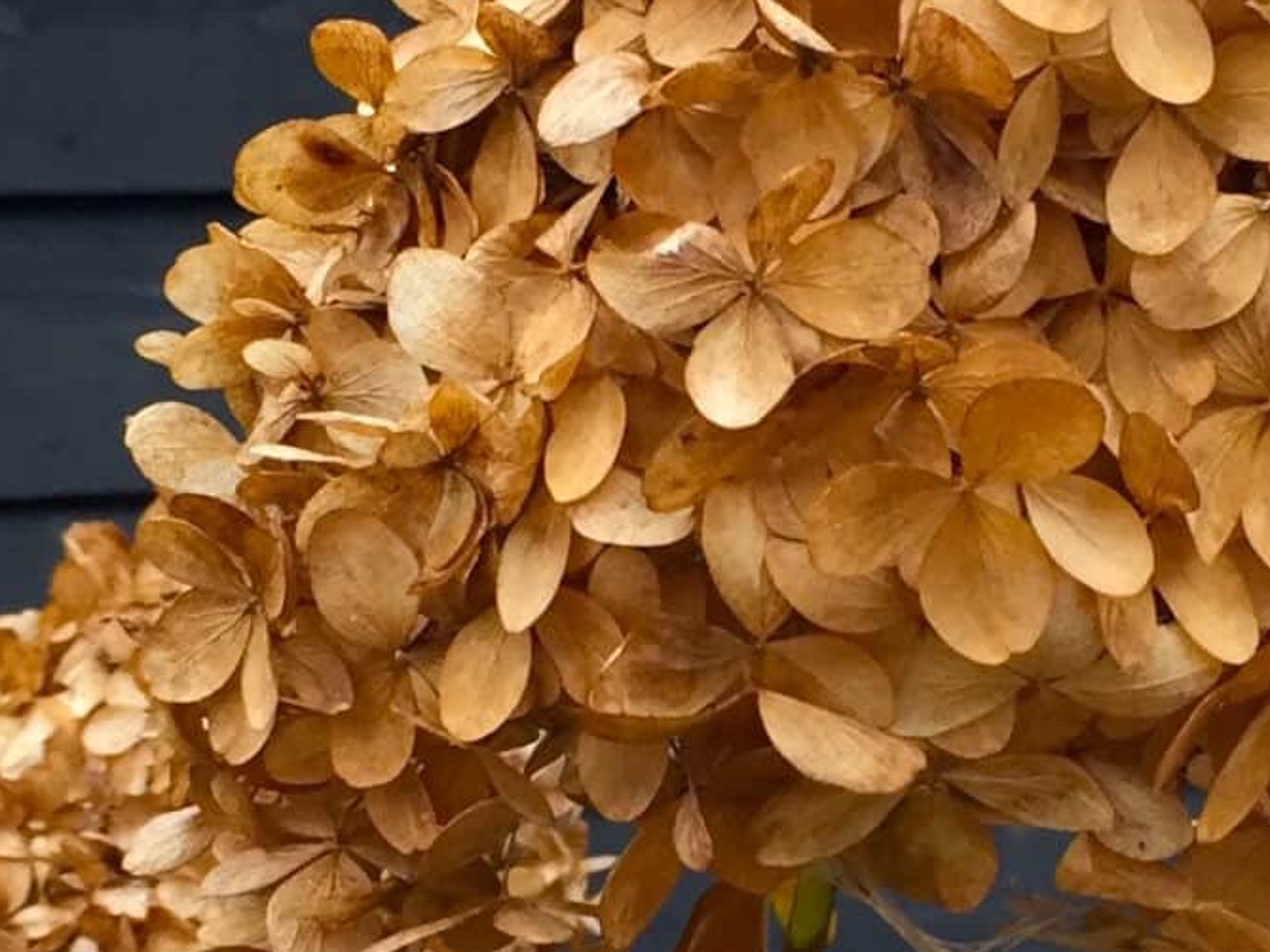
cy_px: 827
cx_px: 843
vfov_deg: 13.2
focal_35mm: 111
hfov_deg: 17.7
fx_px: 4073
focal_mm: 4.15
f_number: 2.2
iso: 32
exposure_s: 1/33
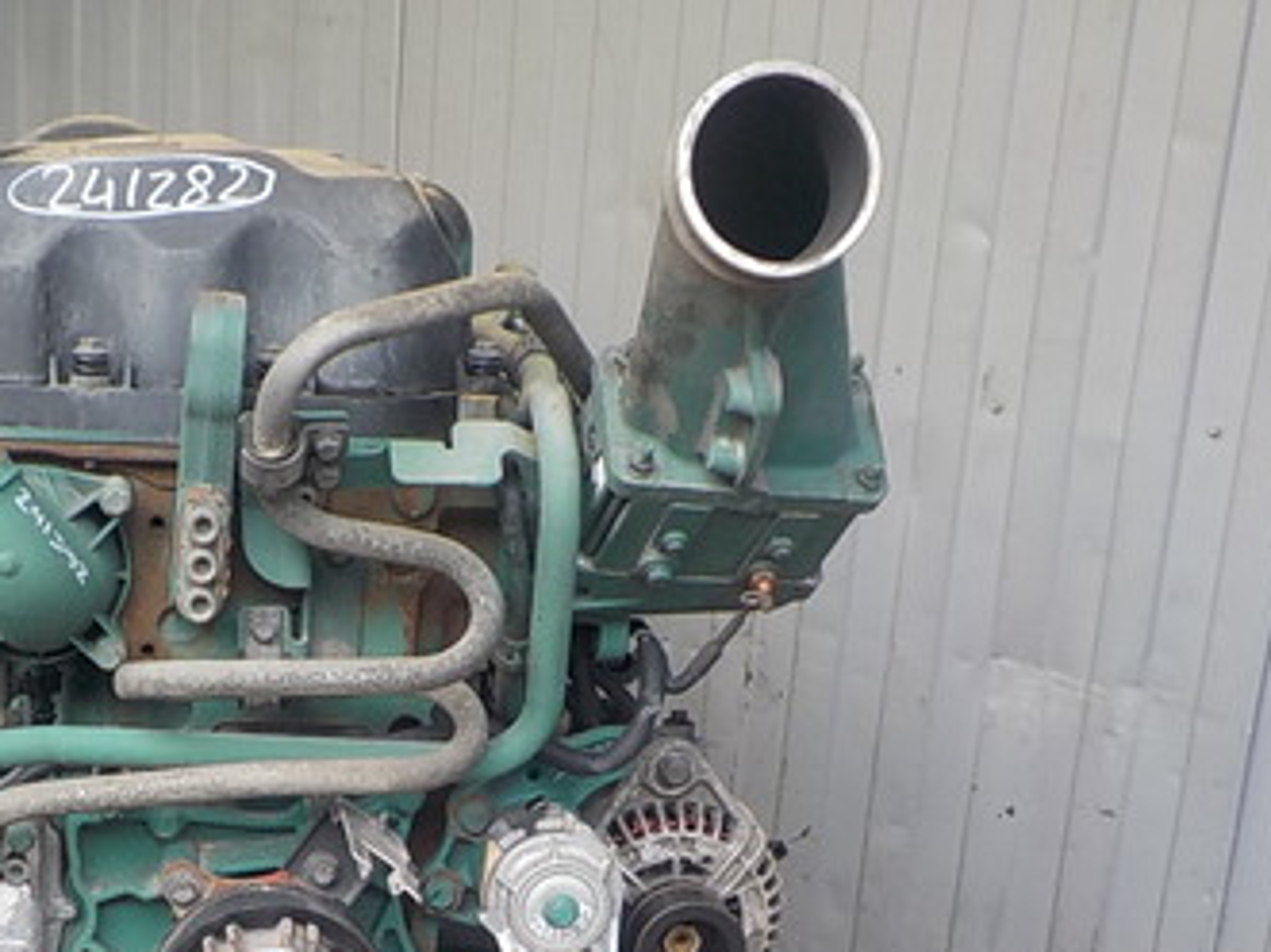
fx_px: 2129
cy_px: 917
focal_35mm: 58
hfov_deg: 32.4
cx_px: 276
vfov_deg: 24.3
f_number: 3.3
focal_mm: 4.1
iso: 125
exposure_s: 1/30
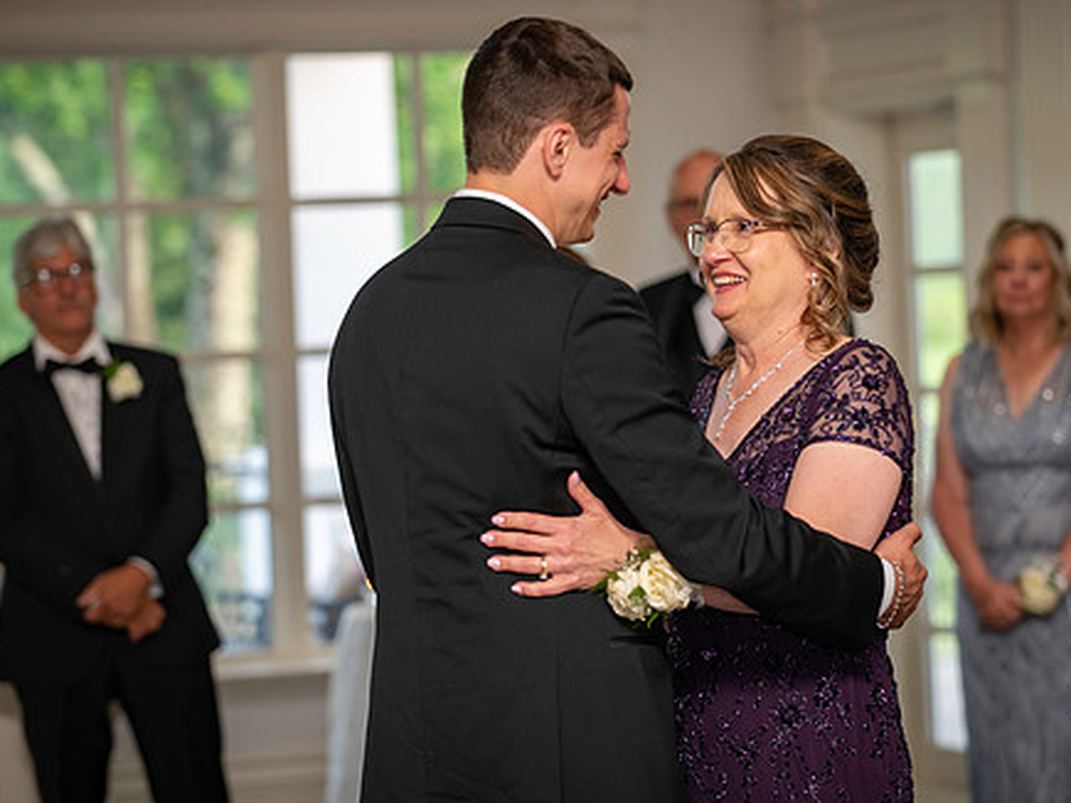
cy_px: 374
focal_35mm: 141
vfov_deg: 10.5
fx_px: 4361
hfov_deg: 14.0
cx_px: 579
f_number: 2.8
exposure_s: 1/125
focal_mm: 110
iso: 640
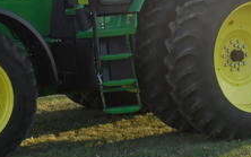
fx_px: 623
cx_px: 49
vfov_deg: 14.2
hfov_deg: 22.5
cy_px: 16
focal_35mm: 91
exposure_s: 1/180
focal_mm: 6.3
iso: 100
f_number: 3.2
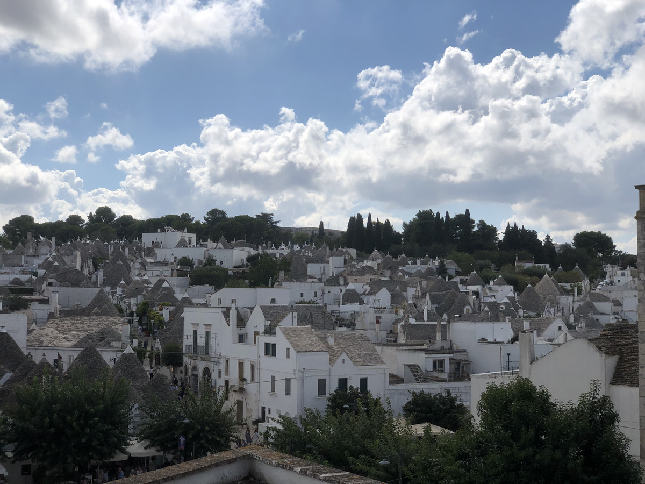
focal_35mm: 52
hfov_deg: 36.8
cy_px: 242
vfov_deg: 28.0
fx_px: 969
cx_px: 322
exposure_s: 1/3690
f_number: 2.4
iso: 16
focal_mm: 6
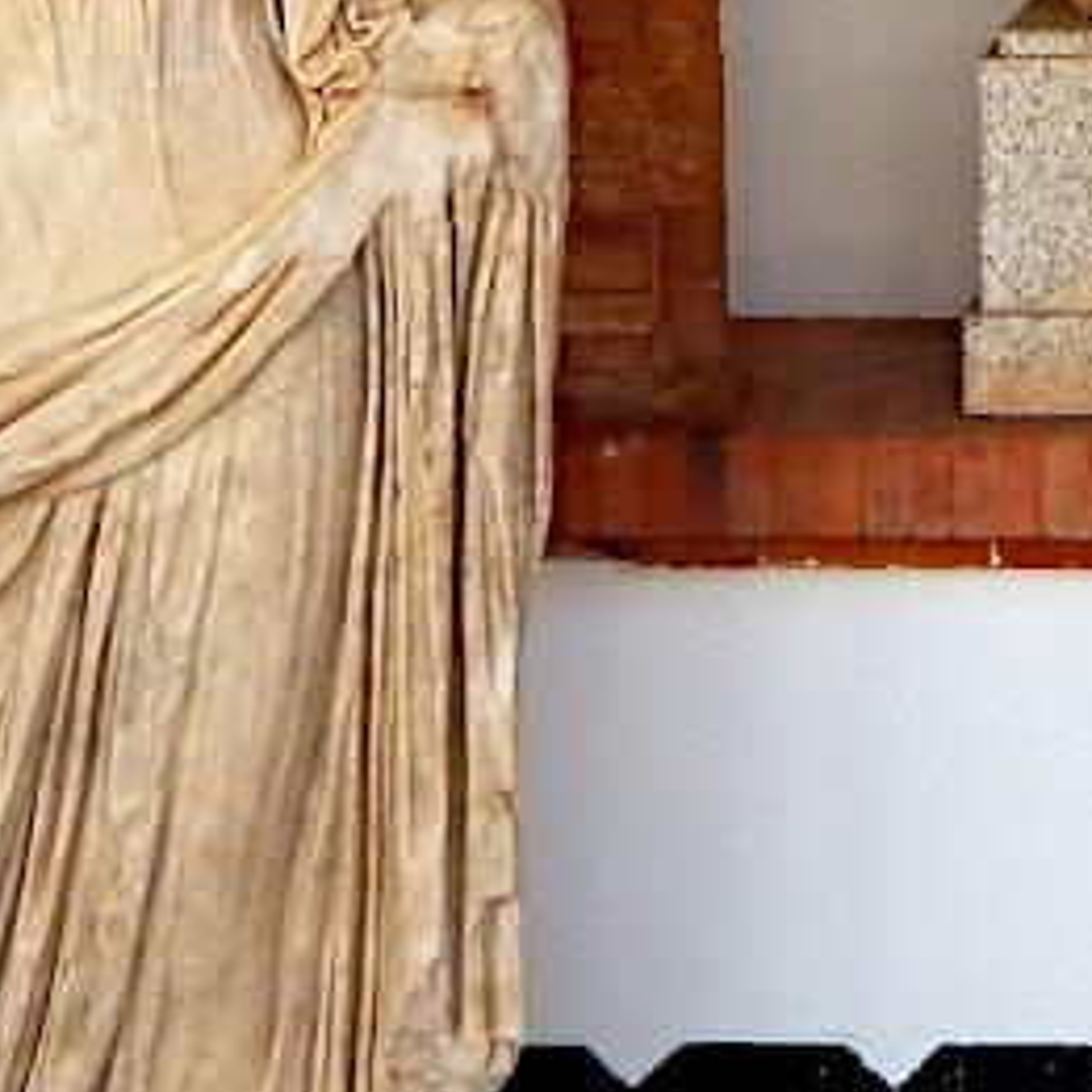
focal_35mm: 142
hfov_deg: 12.2
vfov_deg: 12.0
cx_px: 1088
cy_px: -238
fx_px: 5068
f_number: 3.3
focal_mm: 6.1
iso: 125
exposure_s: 1/250
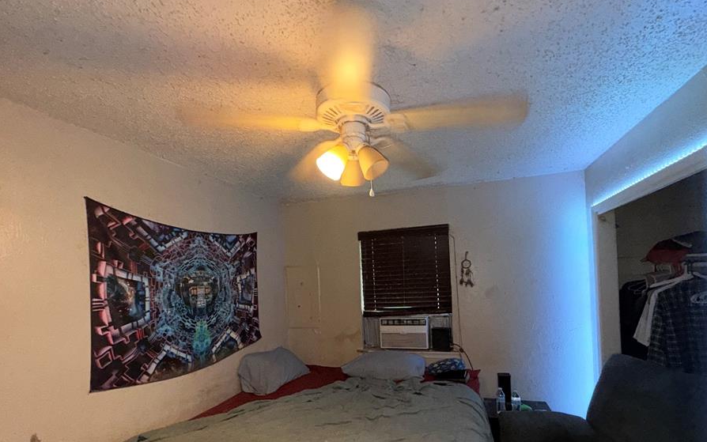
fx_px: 328
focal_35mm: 17
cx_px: 365
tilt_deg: -2.0
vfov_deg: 66.9
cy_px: 278
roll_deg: +3.5
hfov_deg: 94.3
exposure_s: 1/60
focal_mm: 2.22
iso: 100
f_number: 2.2
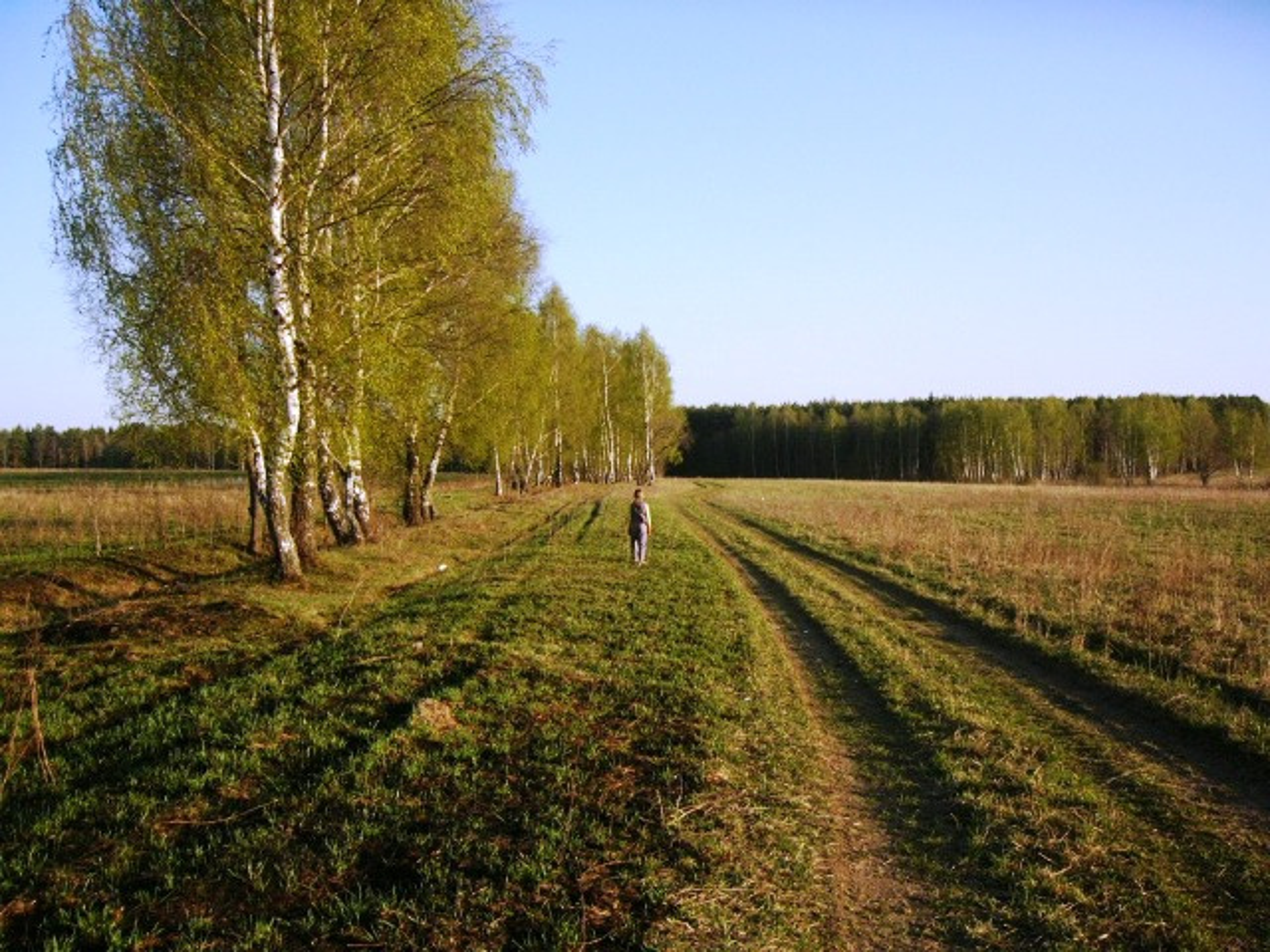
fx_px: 1284
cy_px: 476
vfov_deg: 40.7
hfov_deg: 52.6
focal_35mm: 35
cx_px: 635
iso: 100
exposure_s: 1/640
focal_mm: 5.8
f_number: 2.8
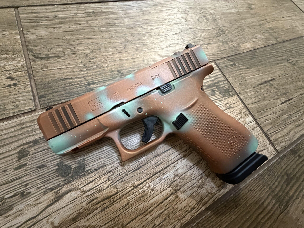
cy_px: 114
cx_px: 152
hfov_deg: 102.1
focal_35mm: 14
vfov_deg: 85.7
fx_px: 123
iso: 1000
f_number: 2.2
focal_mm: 2.22
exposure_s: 1/40
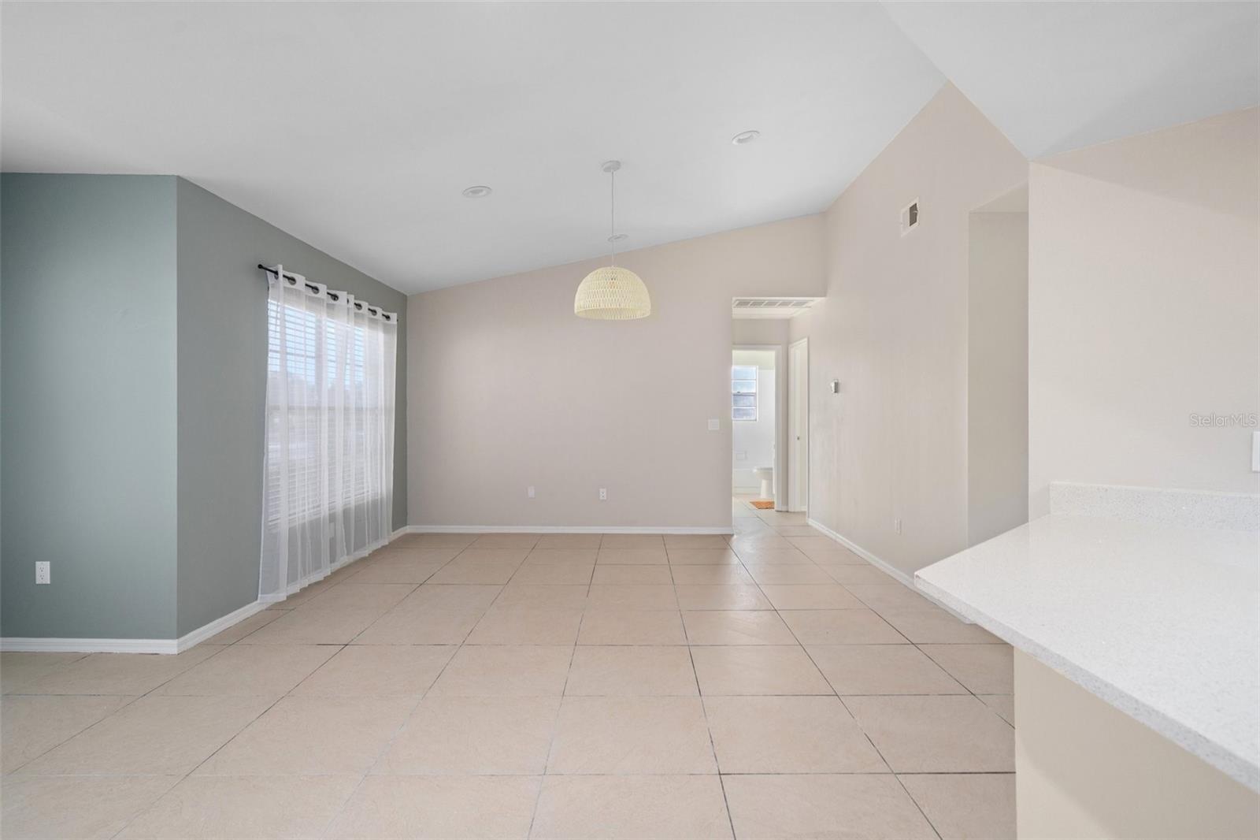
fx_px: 595
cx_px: 630
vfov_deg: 70.4
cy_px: 420
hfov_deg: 93.3
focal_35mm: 17
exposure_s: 1/1.25
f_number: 8
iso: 320
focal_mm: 17
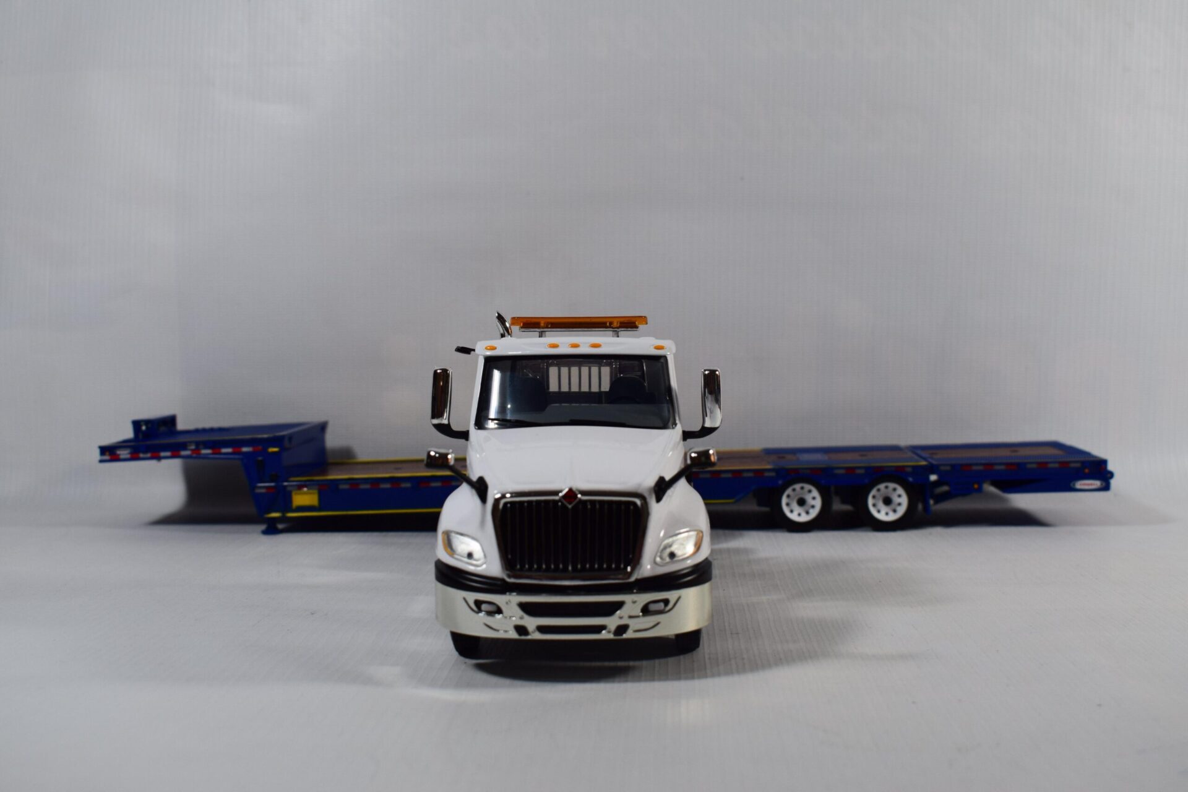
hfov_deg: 46.4
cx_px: 594
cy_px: 396
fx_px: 1386
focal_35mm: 42
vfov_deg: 31.9
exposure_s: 1/60
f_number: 8
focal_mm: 28
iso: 400
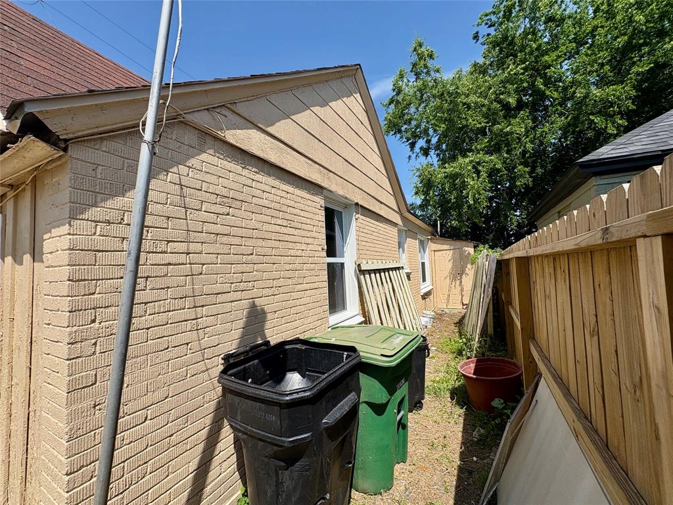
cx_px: 336
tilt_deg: +4.3
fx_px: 272
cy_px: 252
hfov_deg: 102.1
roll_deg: +3.2
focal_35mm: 14
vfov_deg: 85.7
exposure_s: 1/2874
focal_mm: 2.22
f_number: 2.2
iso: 50
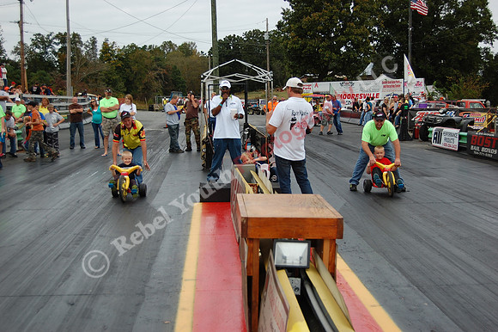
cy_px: 166
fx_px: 705
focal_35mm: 51
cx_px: 249
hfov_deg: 38.9
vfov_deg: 26.5
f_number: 4.5
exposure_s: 1/1000
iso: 220
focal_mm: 34
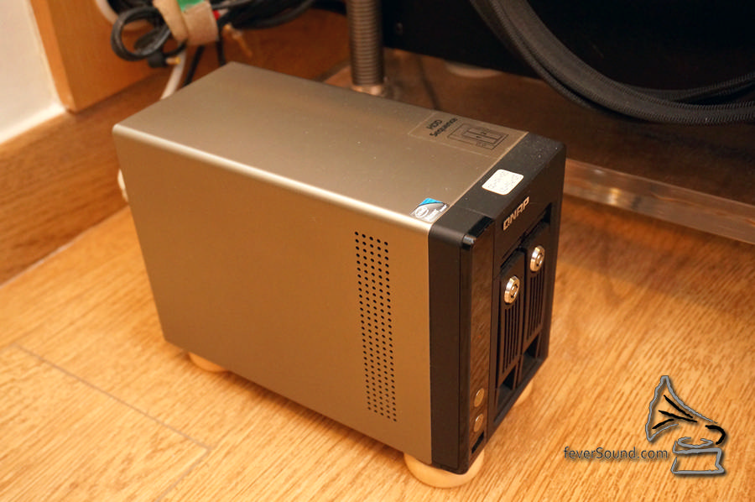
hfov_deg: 49.6
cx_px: 378
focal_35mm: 39
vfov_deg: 34.1
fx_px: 817
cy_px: 251
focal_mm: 26
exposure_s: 1/50
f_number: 5
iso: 1600
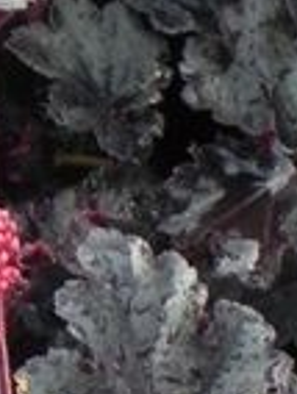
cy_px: 788
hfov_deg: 2.3
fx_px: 7505
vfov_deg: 3.0
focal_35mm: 658
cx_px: 419
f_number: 4.5
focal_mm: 20.8
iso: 160
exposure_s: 1/100
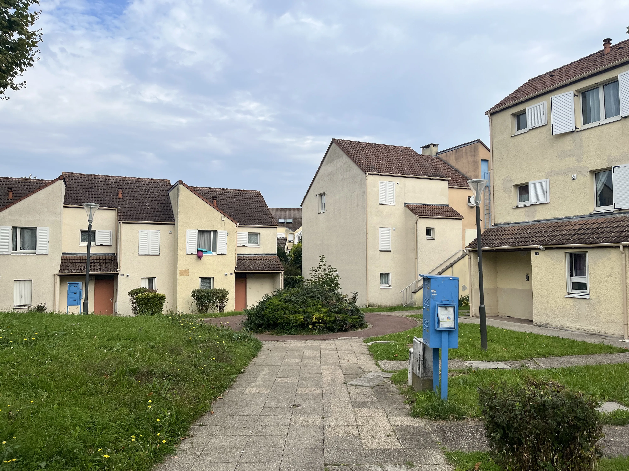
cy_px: 236
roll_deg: -0.4
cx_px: 314
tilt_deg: +3.5
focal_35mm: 26
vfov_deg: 53.1
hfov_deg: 67.3
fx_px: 472
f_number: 1.6
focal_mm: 5.1
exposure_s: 1/3215
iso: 50
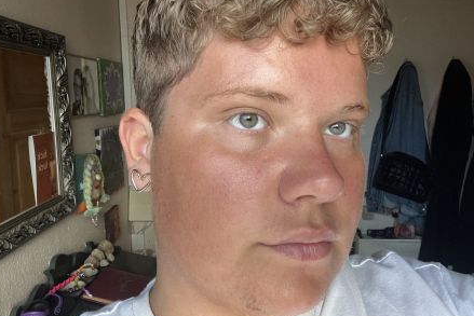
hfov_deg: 58.7
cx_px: 233
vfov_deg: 41.1
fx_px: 421
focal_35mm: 32
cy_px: 169
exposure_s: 1/60
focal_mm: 2.71
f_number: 2.2
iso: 100
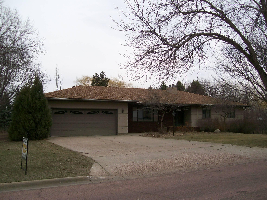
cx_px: 134
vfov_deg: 39.7
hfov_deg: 51.4
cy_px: 100
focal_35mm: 36
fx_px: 278
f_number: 2.7
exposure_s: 1/765
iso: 80
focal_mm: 6
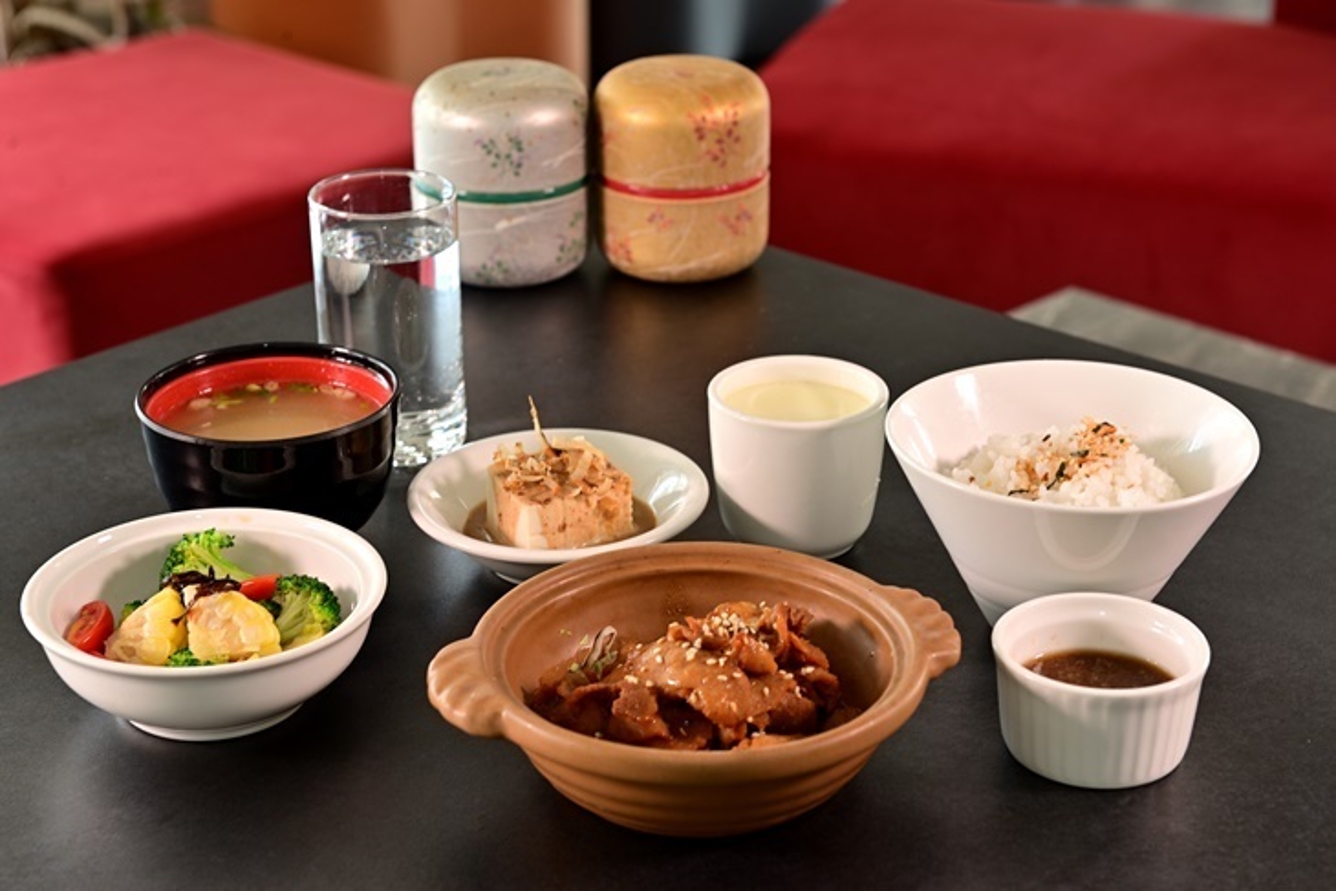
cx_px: 668
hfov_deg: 28.8
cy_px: 446
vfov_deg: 19.5
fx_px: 2598
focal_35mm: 70
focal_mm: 70
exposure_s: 1/2.5
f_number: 8
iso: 125
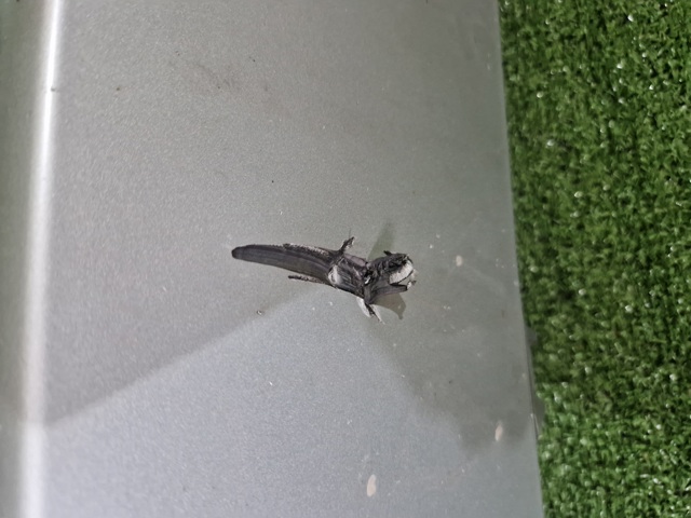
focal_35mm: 23
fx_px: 459
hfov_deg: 73.9
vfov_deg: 58.9
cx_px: 346
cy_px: 259
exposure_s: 1/100
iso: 80
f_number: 1.8
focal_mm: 5.4
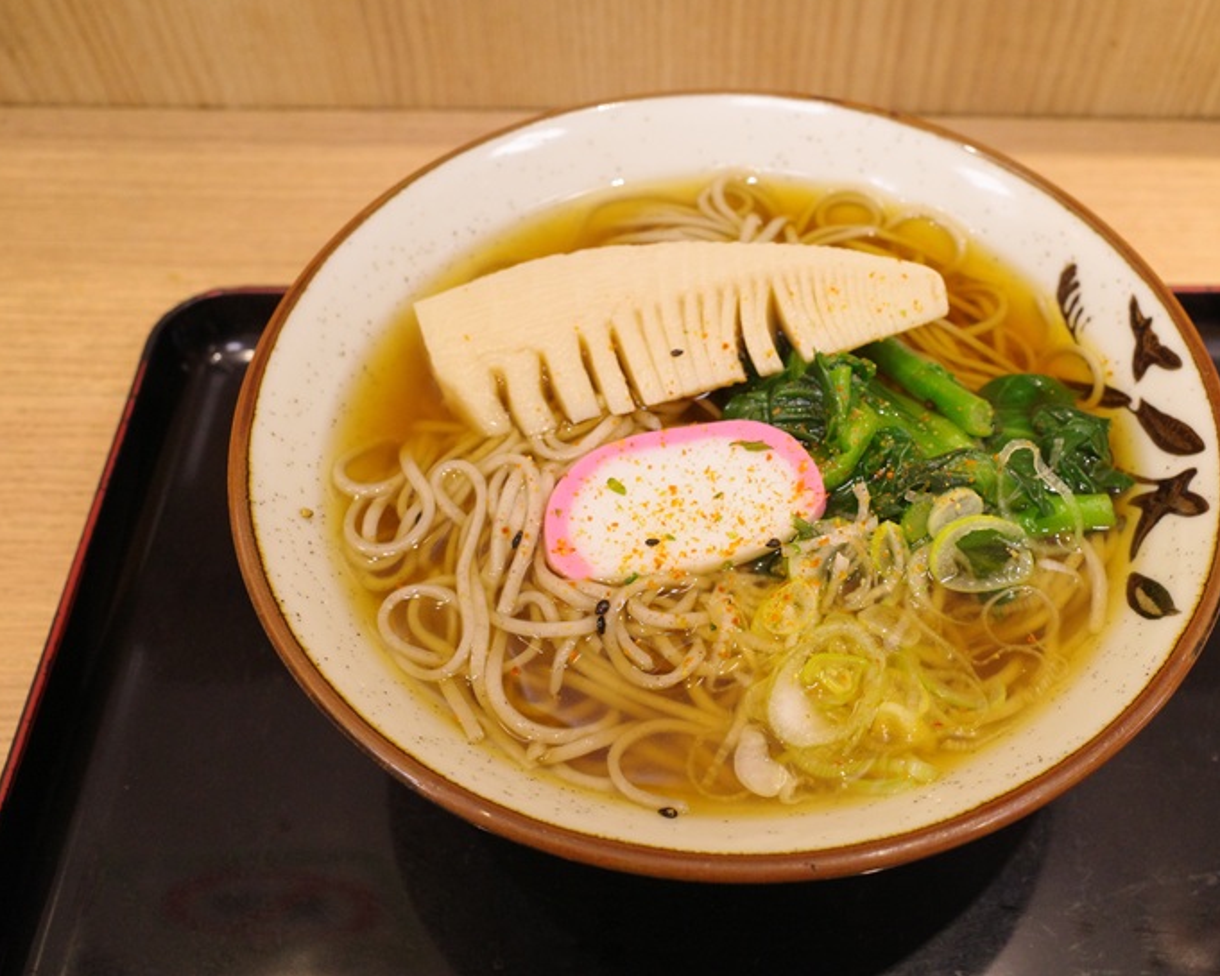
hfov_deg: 55.4
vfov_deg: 45.8
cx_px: 709
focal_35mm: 32
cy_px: 483
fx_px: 1156
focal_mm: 18.3
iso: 2000
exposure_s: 1/100
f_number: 5.6
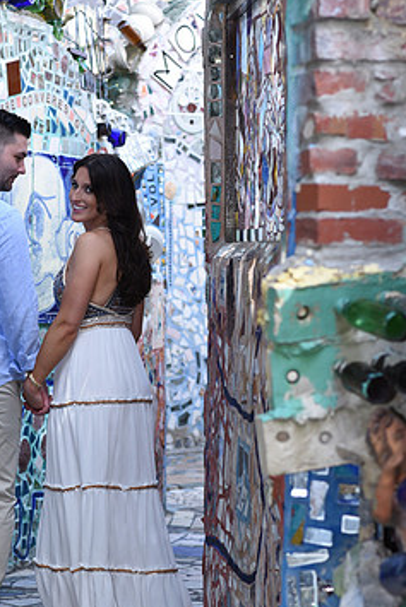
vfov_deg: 14.8
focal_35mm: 139
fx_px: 2349
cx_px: 93
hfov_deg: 9.9
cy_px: 321
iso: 320
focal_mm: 85
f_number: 4
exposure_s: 1/200
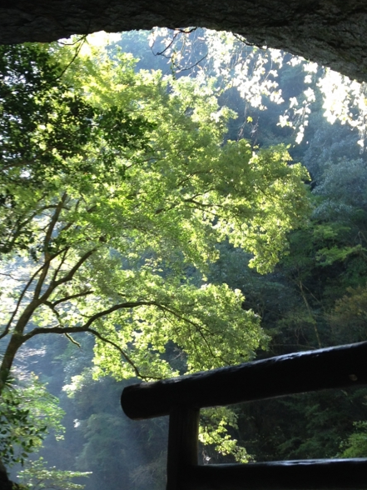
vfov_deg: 31.1
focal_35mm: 61
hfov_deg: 23.8
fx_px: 862
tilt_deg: +11.3
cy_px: 371
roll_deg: -4.2
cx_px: 99
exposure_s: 1/120
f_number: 2.4
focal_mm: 4.28
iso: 80
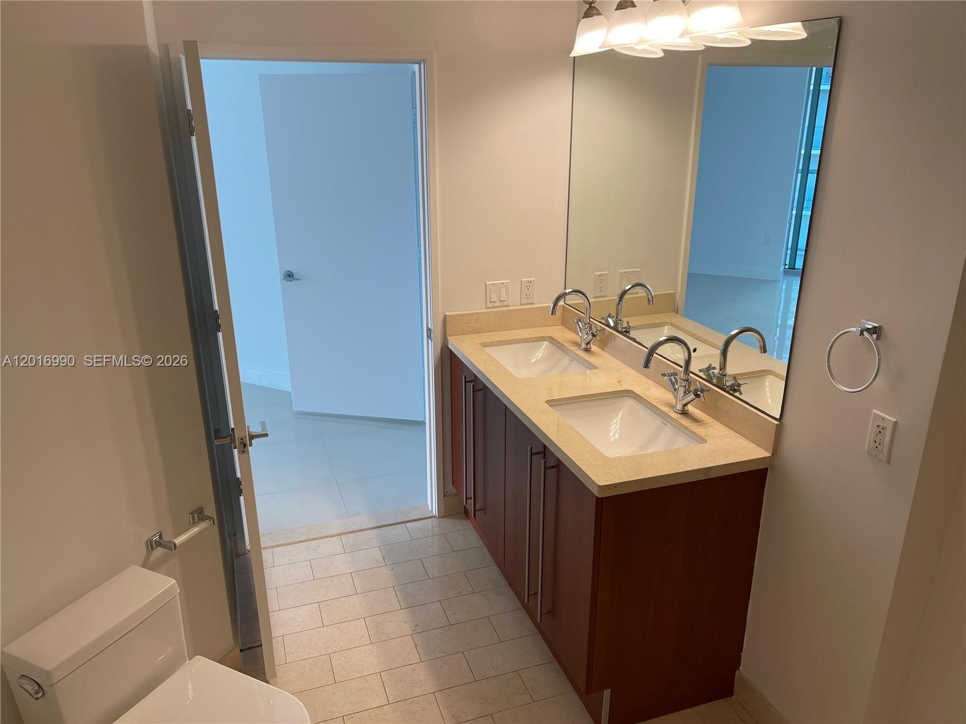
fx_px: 698
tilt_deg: -19.7
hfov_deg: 69.4
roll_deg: +0.8
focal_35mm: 25
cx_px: 483
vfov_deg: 54.9
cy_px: 362
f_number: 1.6
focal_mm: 5.1
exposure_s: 1/120
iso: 50
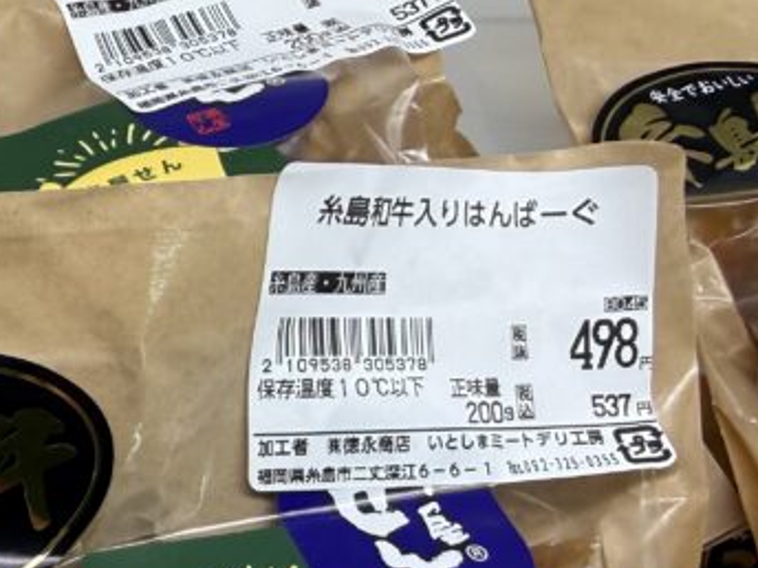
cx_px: -207
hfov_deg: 25.3
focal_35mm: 67
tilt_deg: -48.7
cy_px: 546
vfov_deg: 21.3
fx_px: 1467
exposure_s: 1/120
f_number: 2.2
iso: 80
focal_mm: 2.22
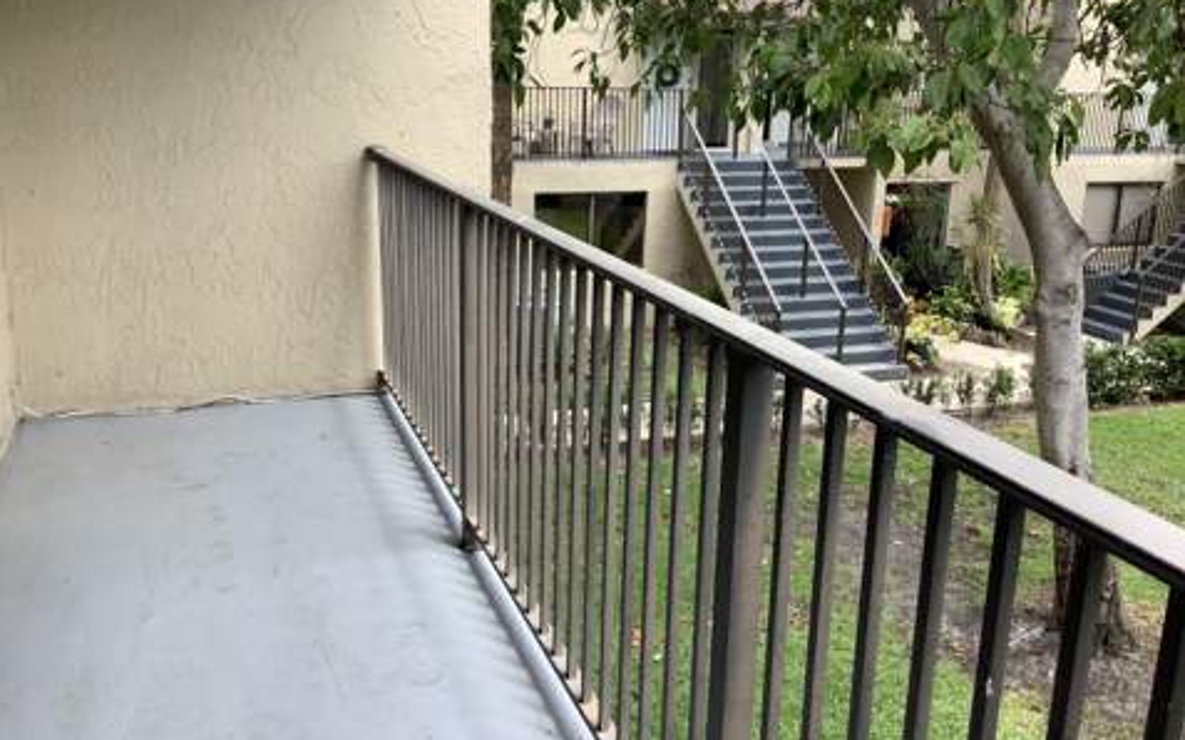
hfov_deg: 58.1
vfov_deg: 38.3
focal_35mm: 33
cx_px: 591
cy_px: 334
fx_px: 1066
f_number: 2.4
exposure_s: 1/281
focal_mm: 3.3
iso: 25
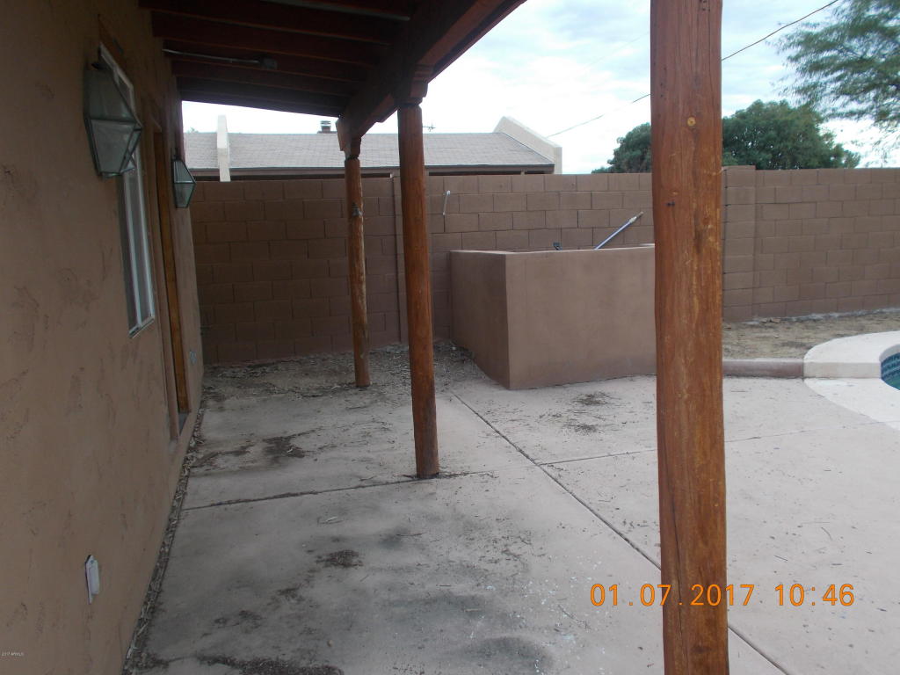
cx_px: 450
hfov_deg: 60.0
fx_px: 780
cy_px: 338
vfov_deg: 46.8
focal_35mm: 30
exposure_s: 1/250
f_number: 3.4
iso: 80
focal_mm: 5.3
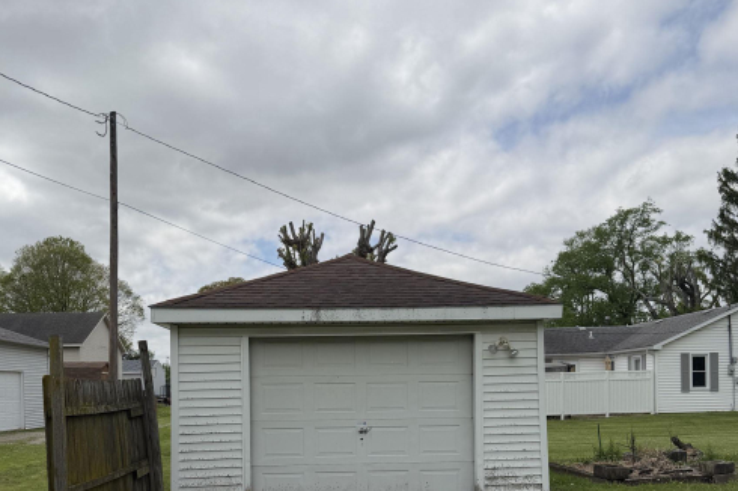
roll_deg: +1.4
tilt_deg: -0.9
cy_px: 391
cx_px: 369
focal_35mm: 34
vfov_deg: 37.5
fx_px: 697
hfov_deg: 55.8
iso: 80
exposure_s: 1/9091
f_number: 1.78
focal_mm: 6.76
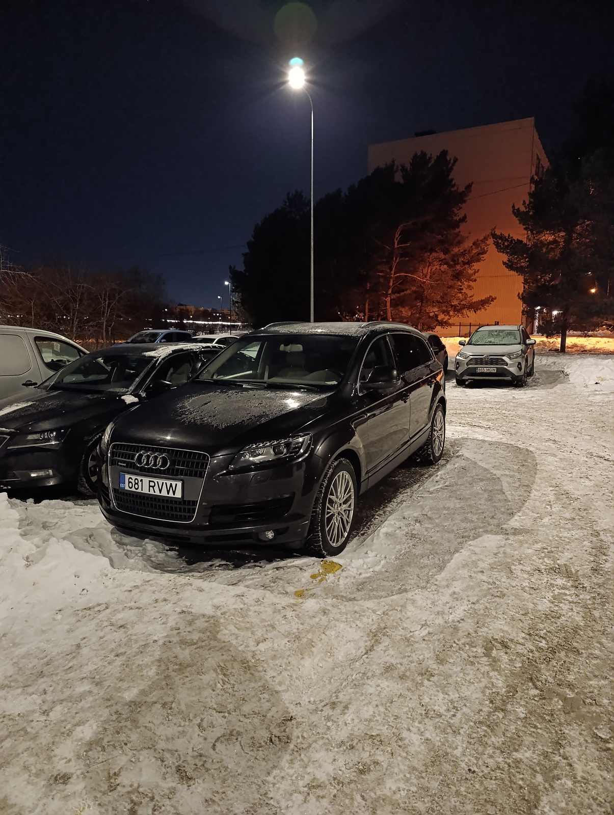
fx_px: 543
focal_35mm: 23
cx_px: 307
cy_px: 408
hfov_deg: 59.0
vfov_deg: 73.8
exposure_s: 1/20
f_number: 1.6
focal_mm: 6.14
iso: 8000
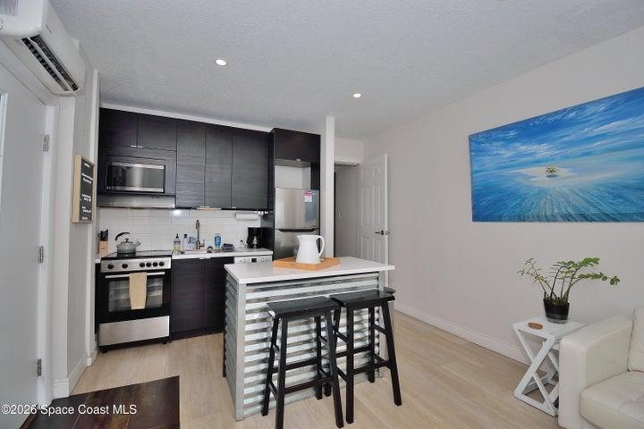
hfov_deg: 100.4
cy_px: 214
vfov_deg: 77.3
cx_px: 322
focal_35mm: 15
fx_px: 268
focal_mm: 10
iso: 100
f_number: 5
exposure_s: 1/200
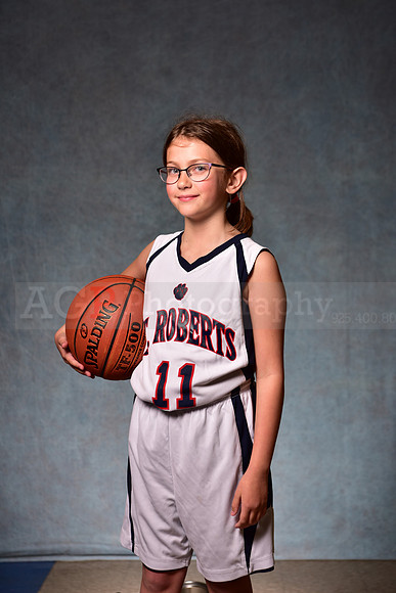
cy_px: 296
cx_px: 198
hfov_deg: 19.5
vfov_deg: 28.8
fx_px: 1154
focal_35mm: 70
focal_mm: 70
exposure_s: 1/200
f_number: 5
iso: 100
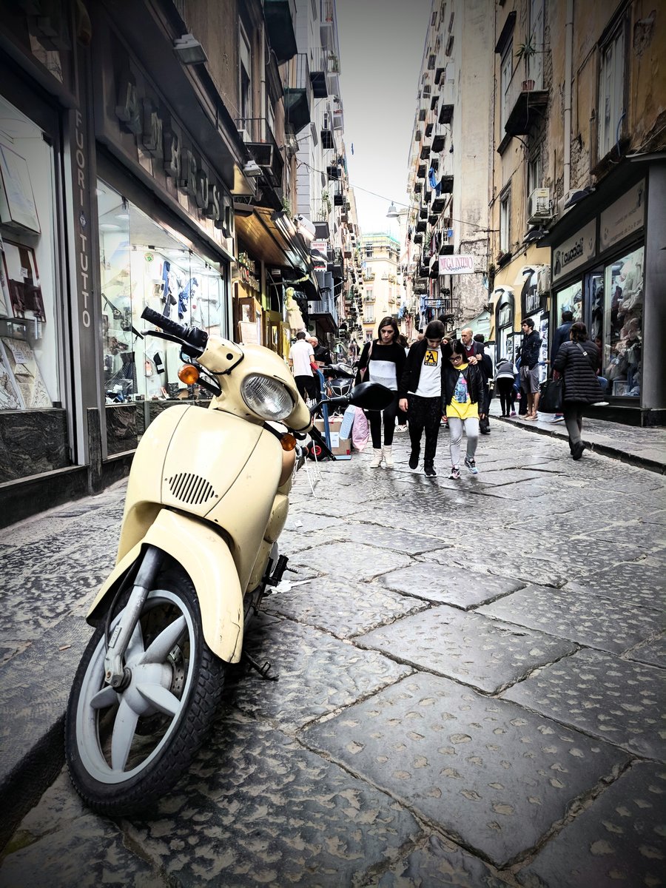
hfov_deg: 53.1
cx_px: 333
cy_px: 444
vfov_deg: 67.3
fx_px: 667
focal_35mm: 26
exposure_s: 1/185
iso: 50
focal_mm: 4.67
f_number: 2
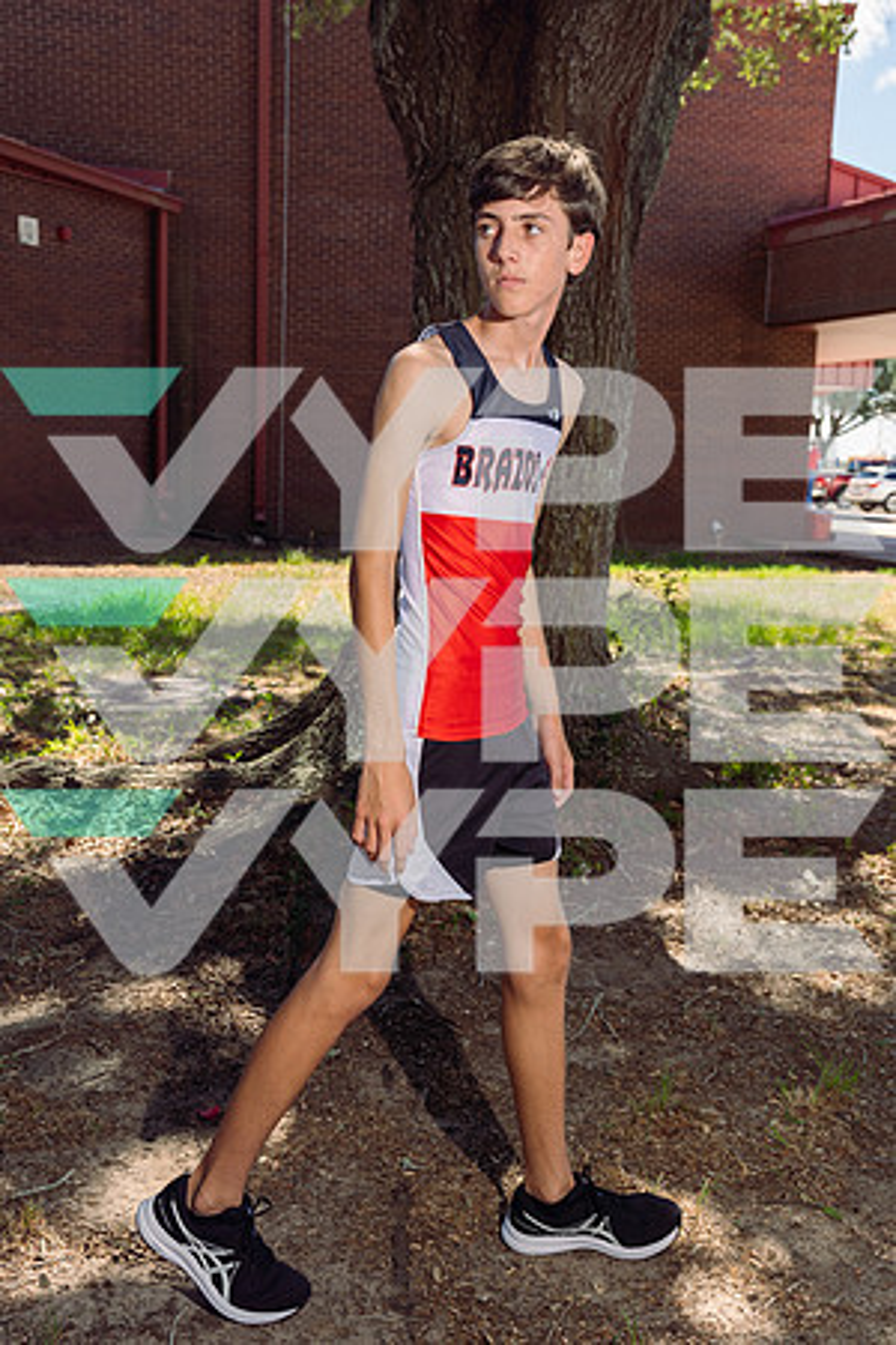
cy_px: 672
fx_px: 1456
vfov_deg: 49.6
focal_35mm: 39
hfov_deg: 34.2
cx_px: 448
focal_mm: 39
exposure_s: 1/250
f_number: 7.1
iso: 200
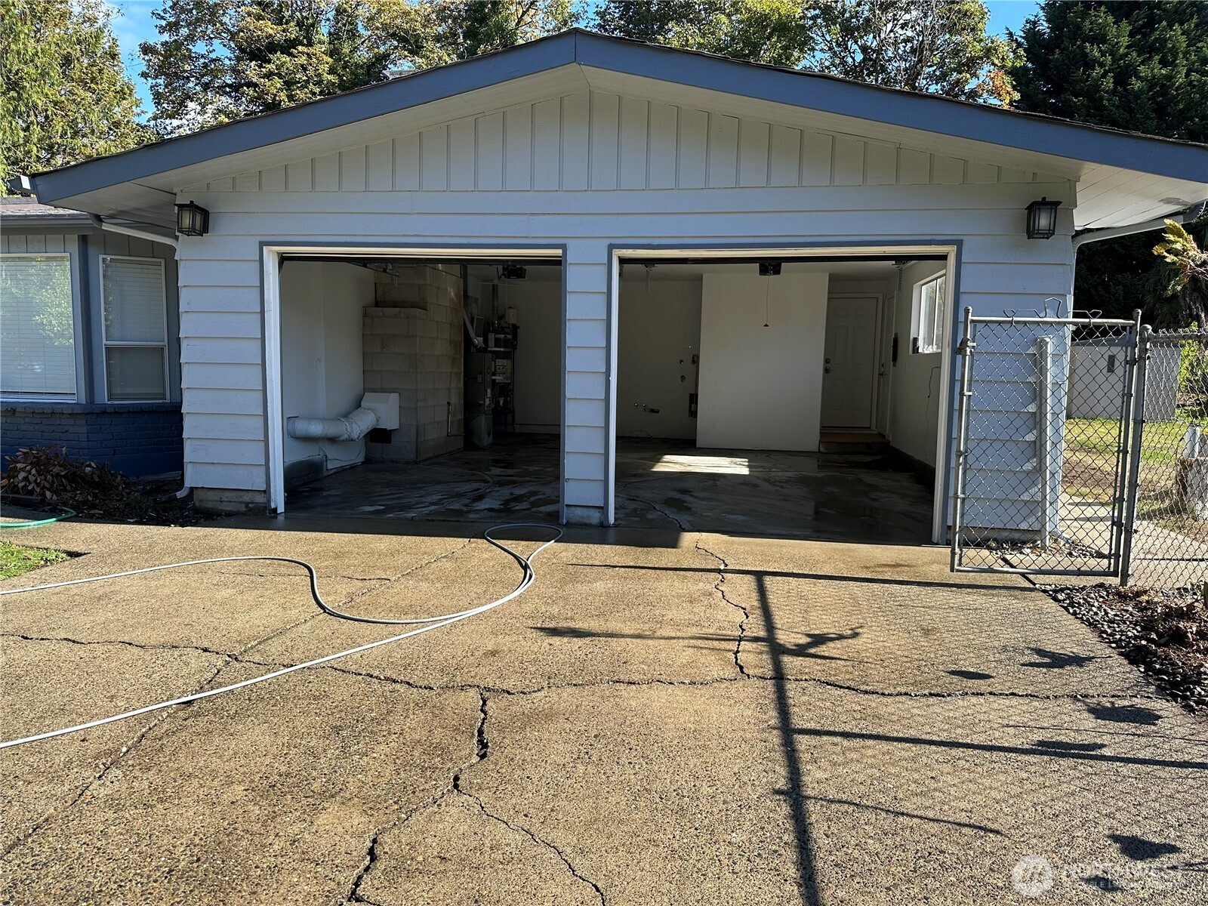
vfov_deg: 56.8
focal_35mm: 24
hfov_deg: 71.6
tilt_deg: -5.5
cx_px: 604
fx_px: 838
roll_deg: -0.5
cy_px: 453
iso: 80
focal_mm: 6.86
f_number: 1.78
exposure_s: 1/1272
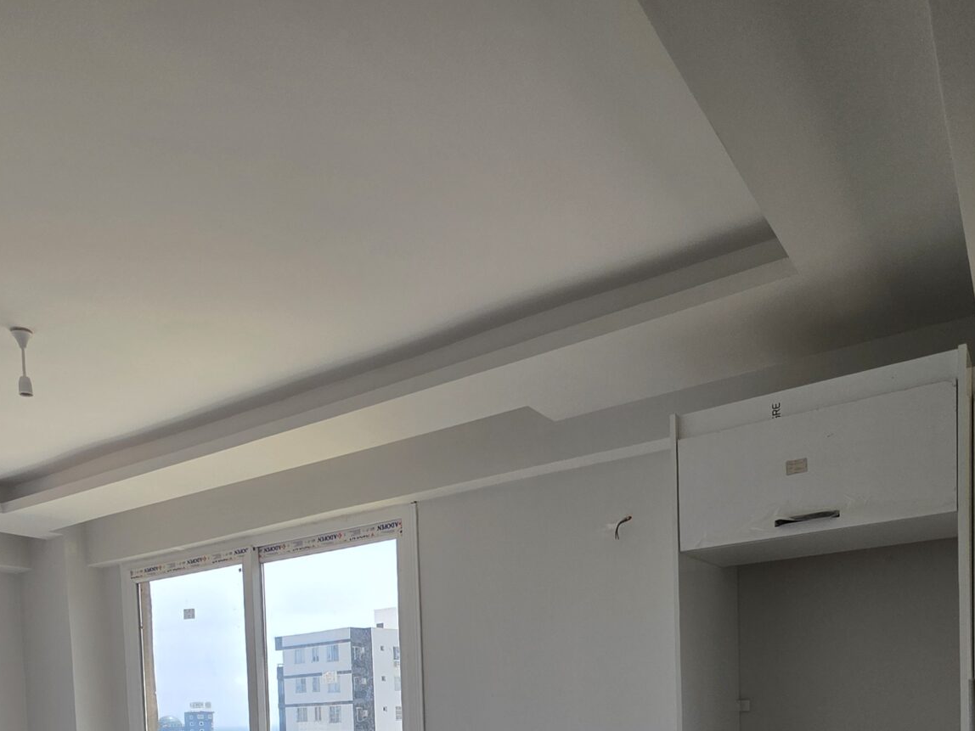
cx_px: 429
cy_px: 772
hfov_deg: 61.5
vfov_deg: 40.5
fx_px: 817
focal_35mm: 29
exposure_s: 1/965
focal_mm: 2.2
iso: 40
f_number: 1.9
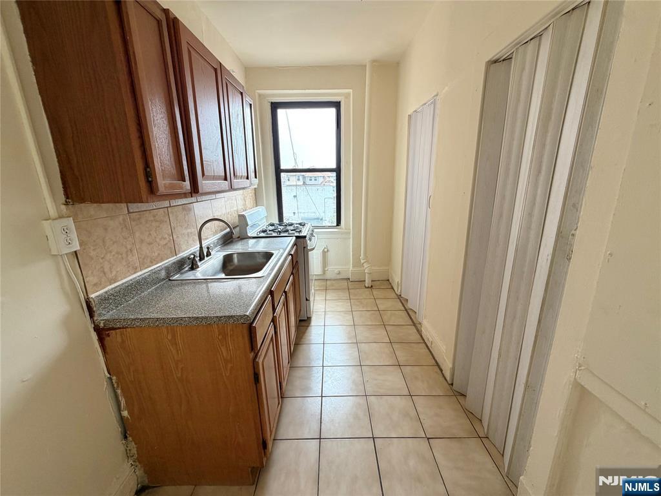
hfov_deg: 102.1
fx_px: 267
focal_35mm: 14
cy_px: 248
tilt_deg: -15.0
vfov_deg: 85.7
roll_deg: +0.6
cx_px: 330
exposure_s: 1/121
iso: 125
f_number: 2.2
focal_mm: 2.22
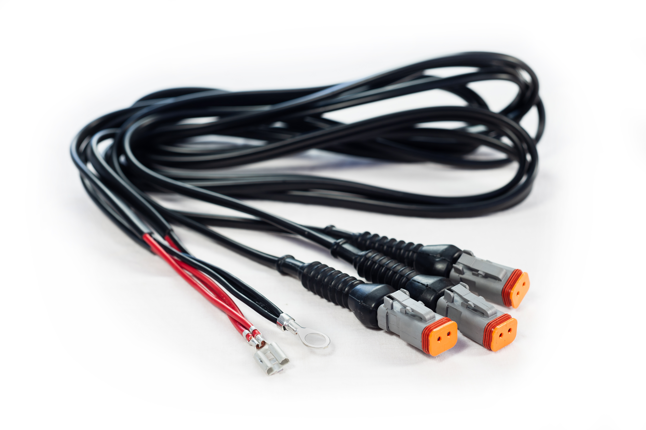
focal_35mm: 50
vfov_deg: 27.0
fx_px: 897
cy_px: 215
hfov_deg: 39.6
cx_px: 323
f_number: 6.7
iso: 200
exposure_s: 1/30
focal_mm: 50
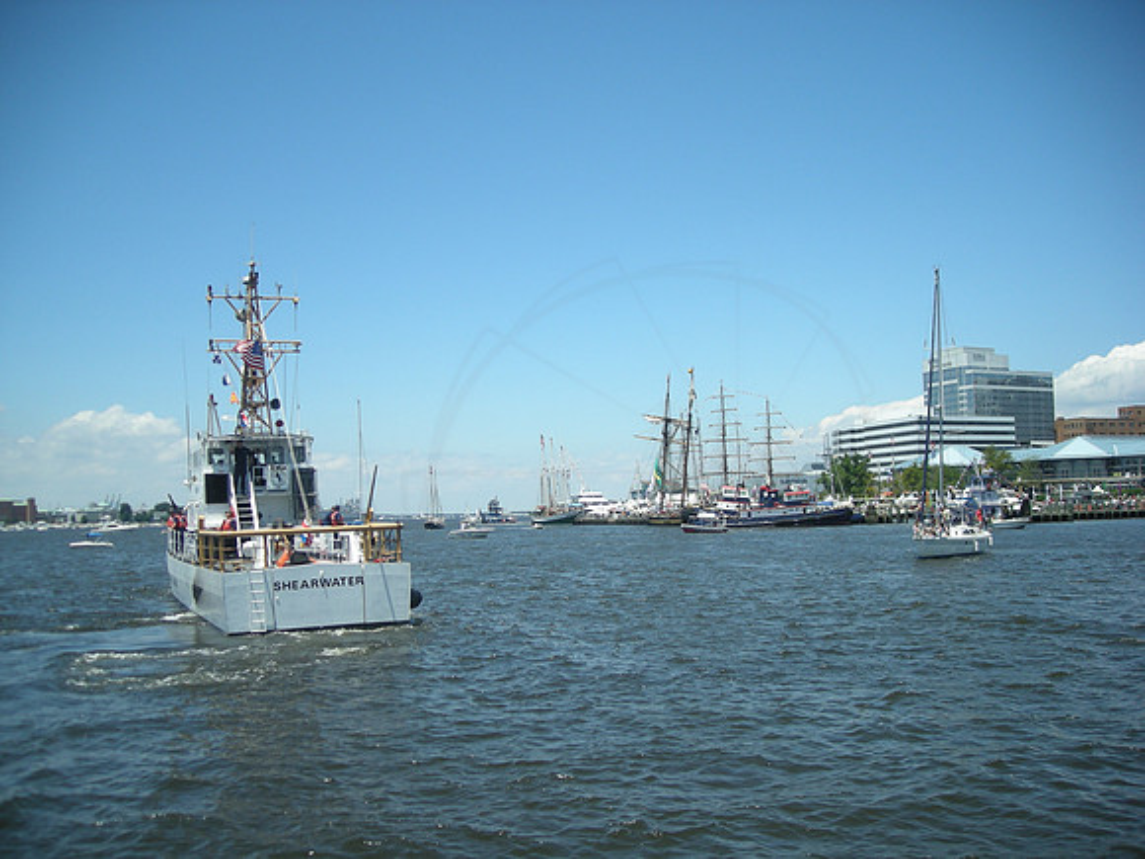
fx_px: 1158
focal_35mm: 35
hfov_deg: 52.6
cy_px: 430
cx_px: 572
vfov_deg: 40.7
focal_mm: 5.7
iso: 50
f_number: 5.7
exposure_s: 1/225
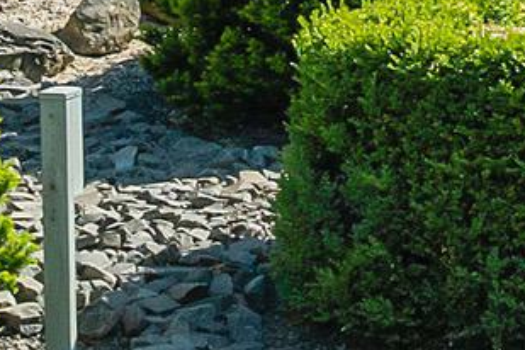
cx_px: 1118
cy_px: -796
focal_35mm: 232
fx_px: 3383
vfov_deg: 5.5
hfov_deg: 8.3
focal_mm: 35
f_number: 8
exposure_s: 1/1600
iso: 400
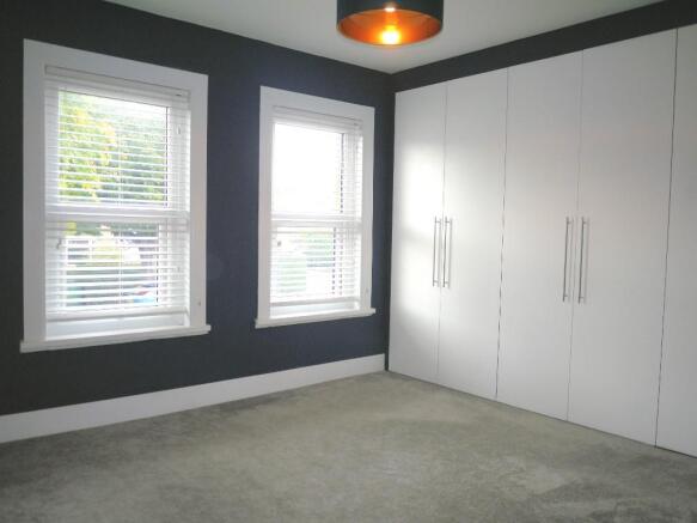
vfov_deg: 49.7
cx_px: 348
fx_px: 564
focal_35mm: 28
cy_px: 262
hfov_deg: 63.5
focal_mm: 14
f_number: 2.5
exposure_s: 1/80
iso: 160
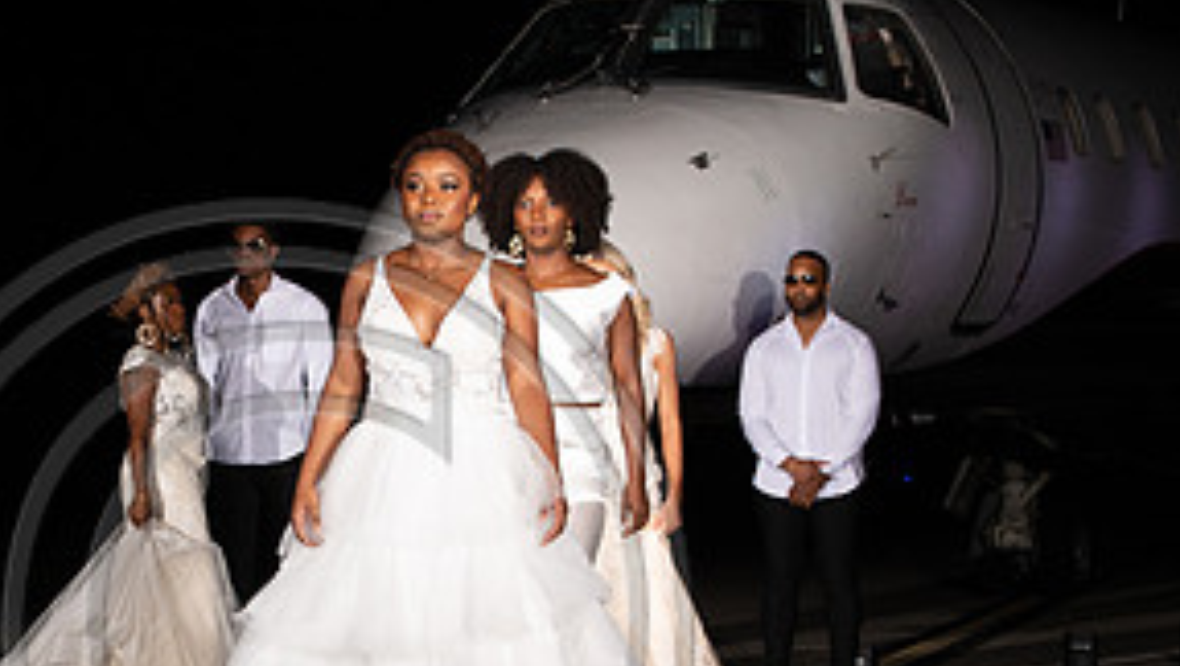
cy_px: 617
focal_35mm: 148
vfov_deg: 8.2
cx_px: 267
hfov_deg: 14.4
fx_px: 4635
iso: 1000
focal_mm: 70
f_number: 6.3
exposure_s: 1/200
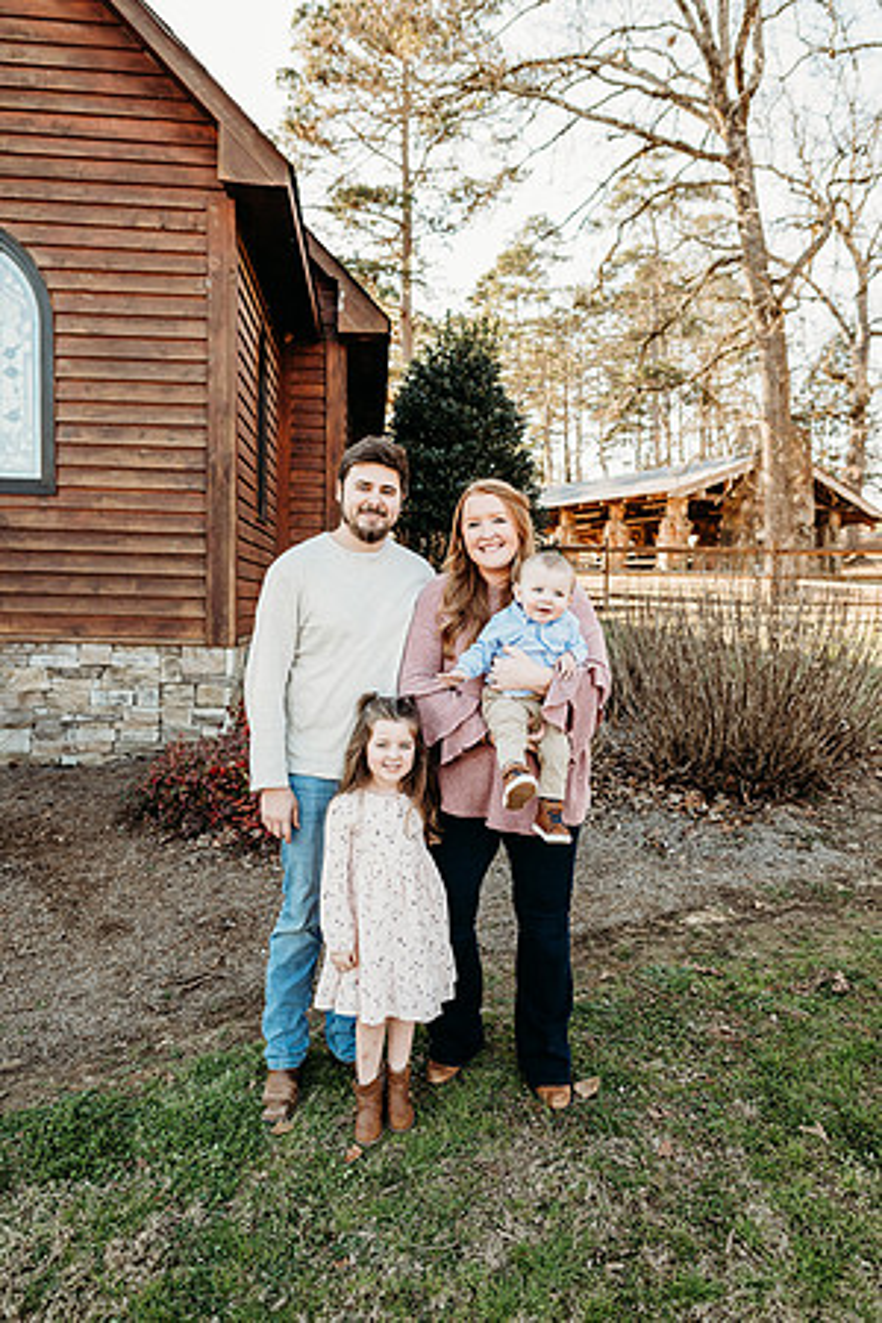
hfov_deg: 53.1
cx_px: 441
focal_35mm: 24
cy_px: 662
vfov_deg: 73.7
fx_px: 882
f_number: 2.8
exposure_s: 1/320
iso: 250
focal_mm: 24
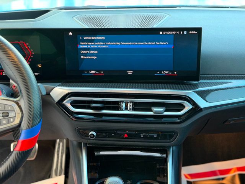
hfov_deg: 39.7
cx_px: 122
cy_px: 92
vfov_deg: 30.3
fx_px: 340
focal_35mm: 48
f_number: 1.78
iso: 250
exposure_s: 1/41
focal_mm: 6.76
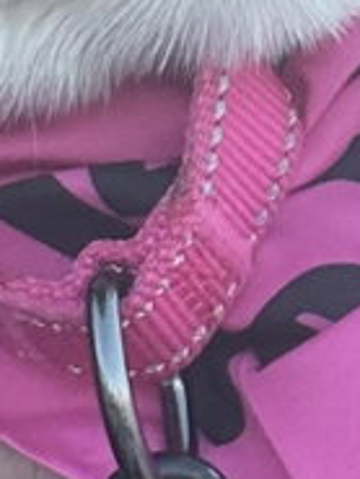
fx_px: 1496
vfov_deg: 17.1
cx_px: 166
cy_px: -140
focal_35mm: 108
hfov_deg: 13.7
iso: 40
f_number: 1.9
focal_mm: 2.69
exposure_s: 1/244
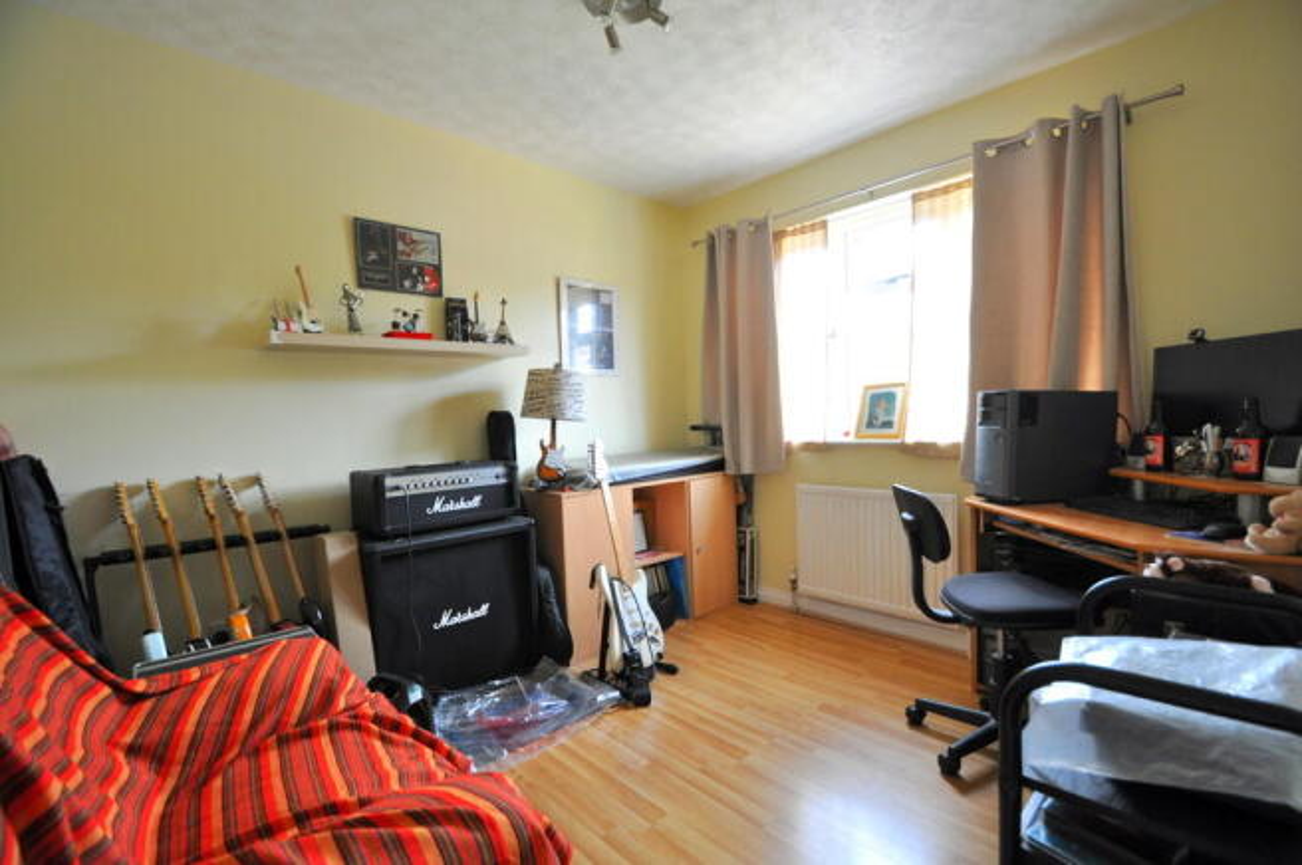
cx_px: 651
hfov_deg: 100.4
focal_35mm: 15
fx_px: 542
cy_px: 432
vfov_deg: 77.2
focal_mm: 10
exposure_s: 1/60
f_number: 4
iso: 800
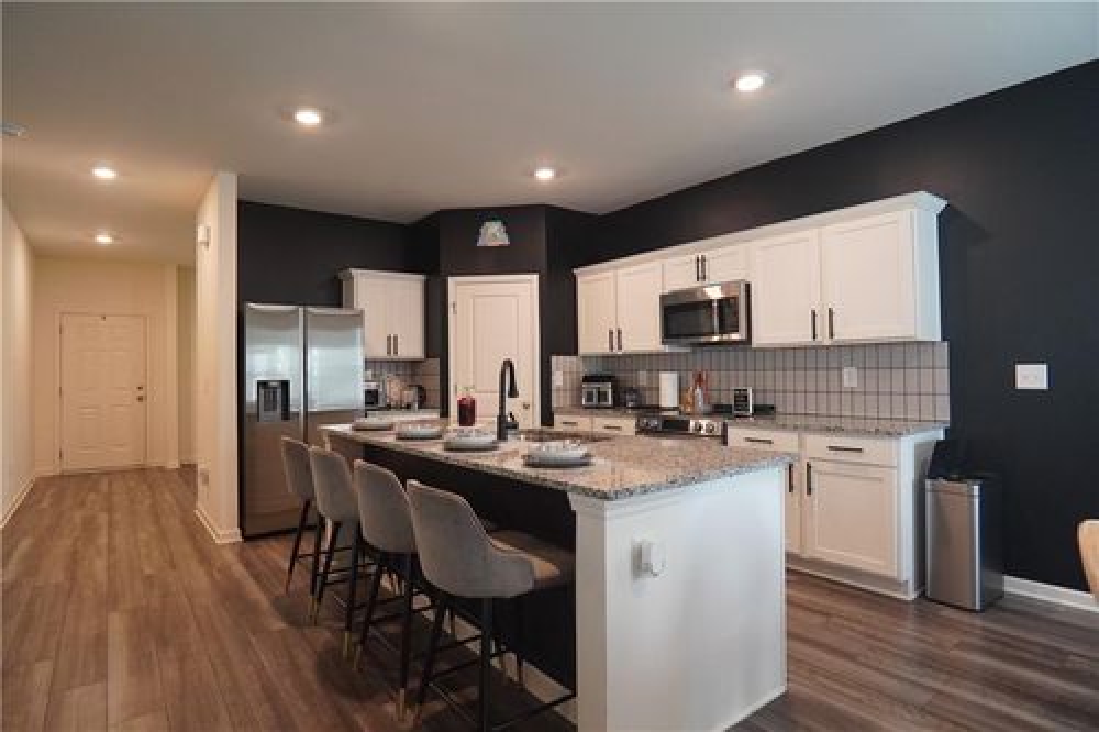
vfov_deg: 67.3
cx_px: 550
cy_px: 366
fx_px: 549
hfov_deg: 90.0
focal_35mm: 18
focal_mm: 12
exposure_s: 1/160
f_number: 3.5
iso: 1600
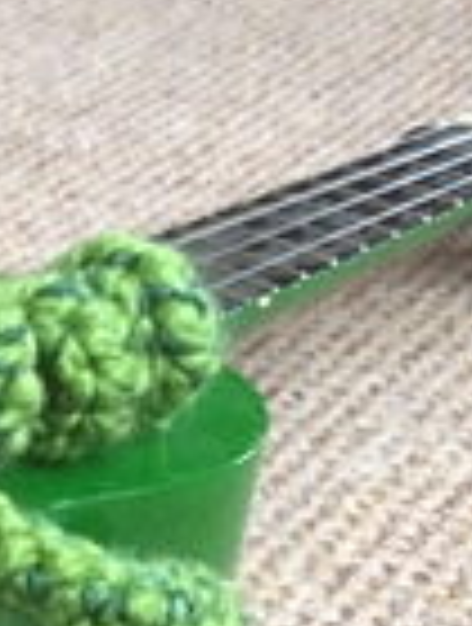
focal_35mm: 104
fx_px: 1882
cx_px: -353
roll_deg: +0.3
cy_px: 766
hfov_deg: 13.0
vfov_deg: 17.9
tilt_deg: -37.0
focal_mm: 4.15
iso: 400
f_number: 2.2
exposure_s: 1/17
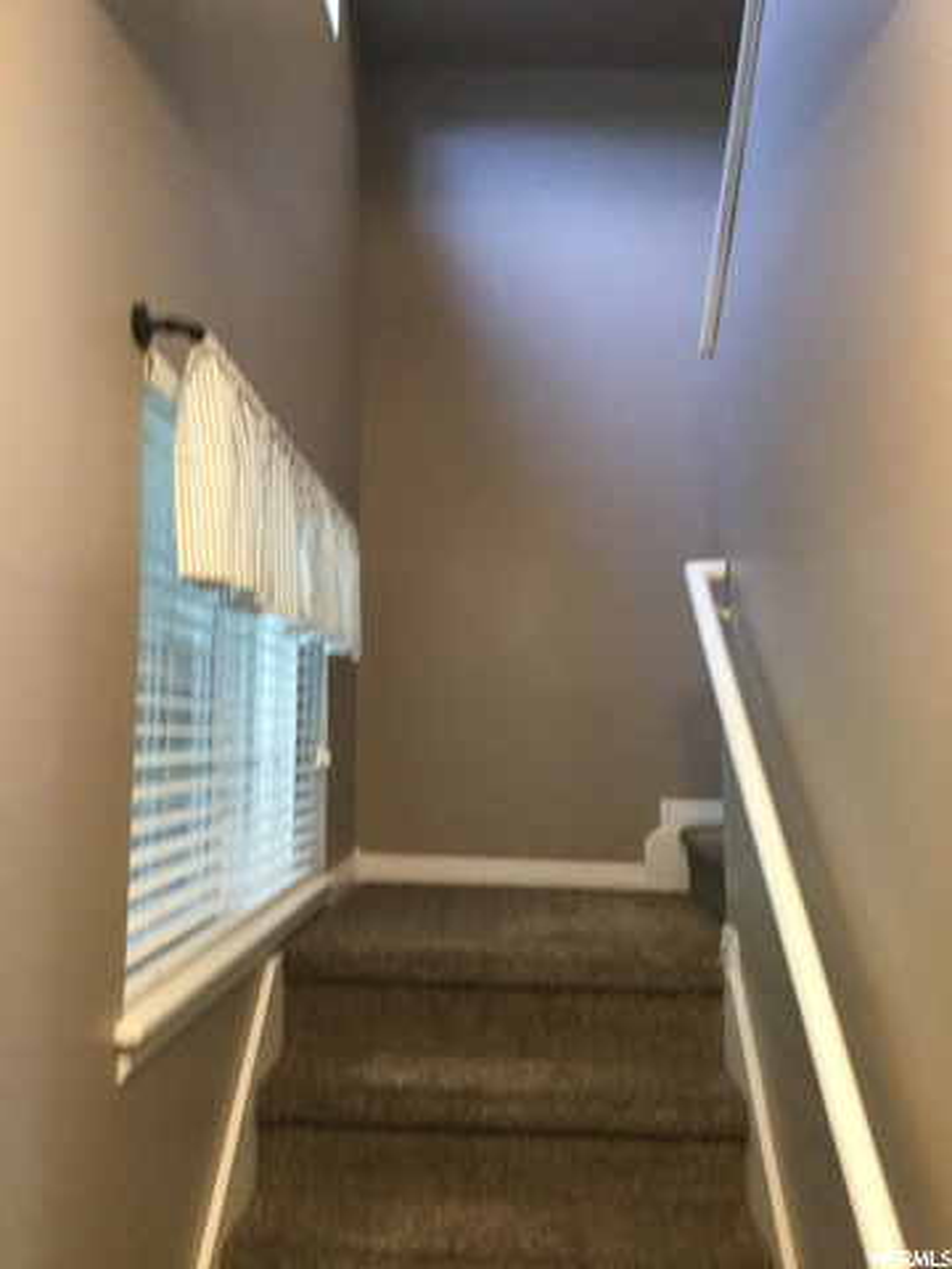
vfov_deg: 58.4
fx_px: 1137
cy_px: 634
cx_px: 476
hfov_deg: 45.4
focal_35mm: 31
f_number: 2.4
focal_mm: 3.3
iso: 200
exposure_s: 1/30
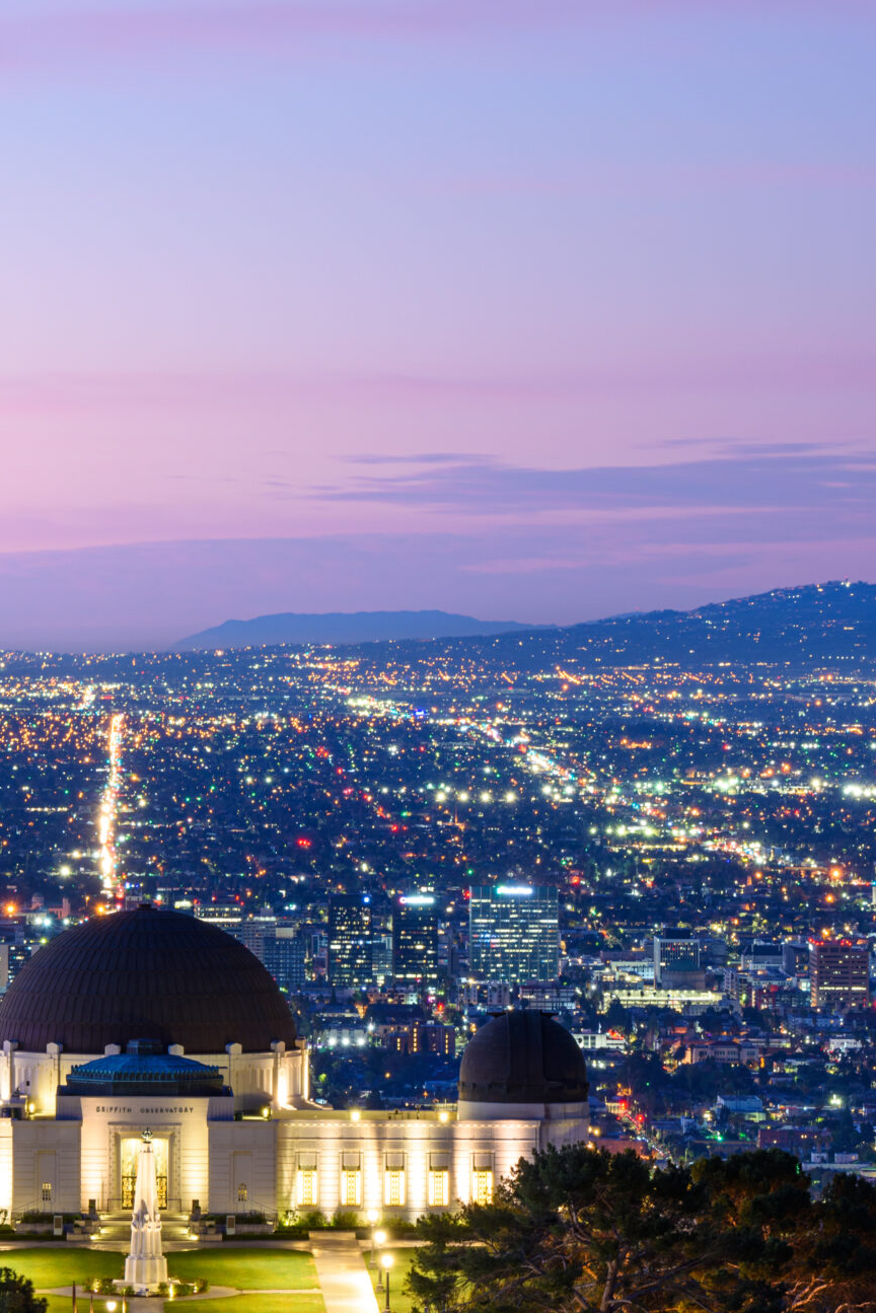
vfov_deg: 8.0
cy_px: 490
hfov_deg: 5.3
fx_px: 9375
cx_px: 143
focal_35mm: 257
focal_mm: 130
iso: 100
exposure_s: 30
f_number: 13
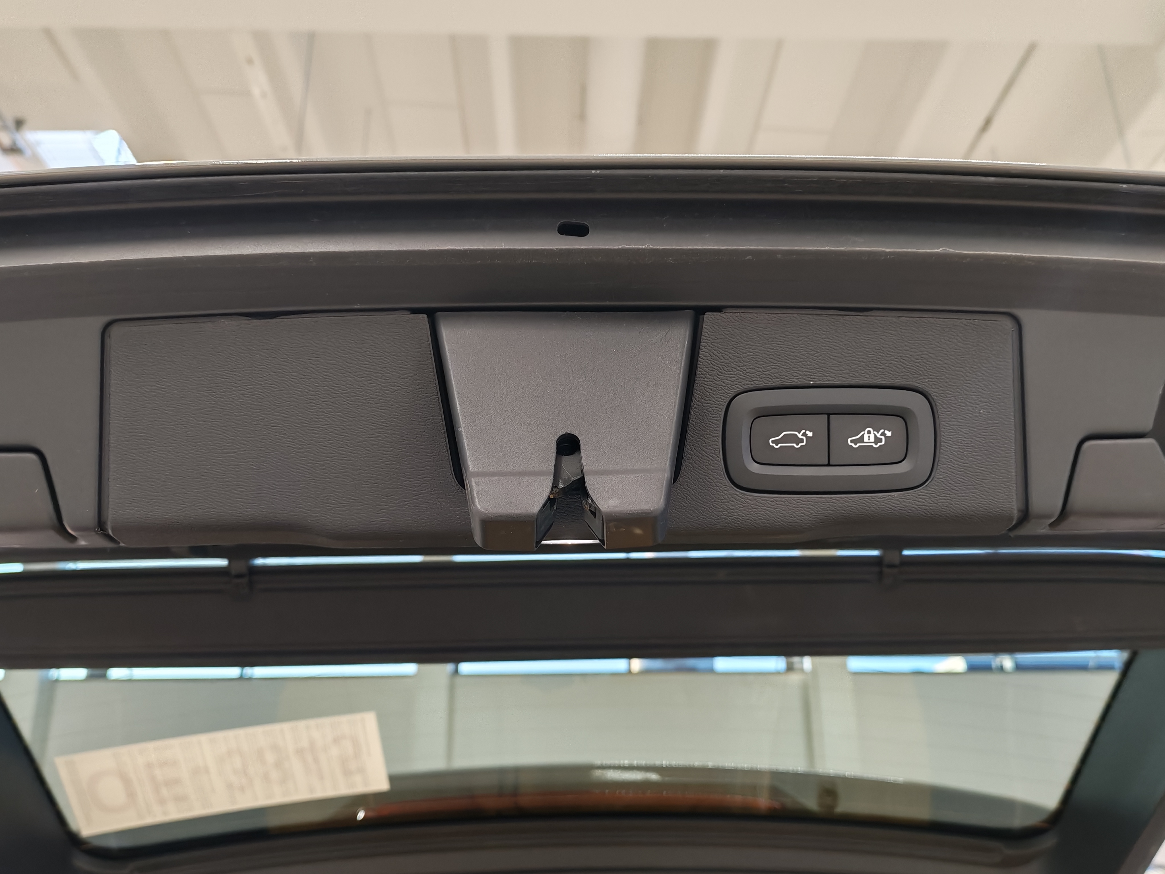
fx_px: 1077
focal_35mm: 32
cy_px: 437
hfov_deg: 56.8
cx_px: 582
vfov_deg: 44.2
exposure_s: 1/100
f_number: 1.9
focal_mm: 6.12
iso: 584
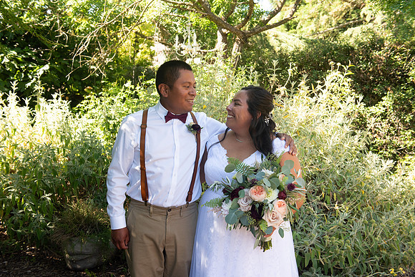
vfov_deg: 33.4
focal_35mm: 40
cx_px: 208
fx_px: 461
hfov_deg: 48.4
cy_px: 138
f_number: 4.5
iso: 640
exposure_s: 1/400
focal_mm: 40
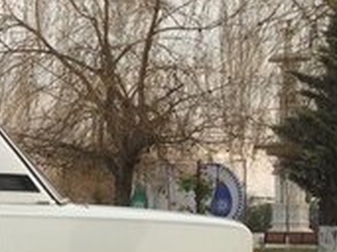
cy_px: 186
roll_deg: -1.4
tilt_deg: +1.8
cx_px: -270
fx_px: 1090
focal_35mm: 112
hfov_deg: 15.2
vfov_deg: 13.2
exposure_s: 1/155
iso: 32
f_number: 2.2
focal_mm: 4.15
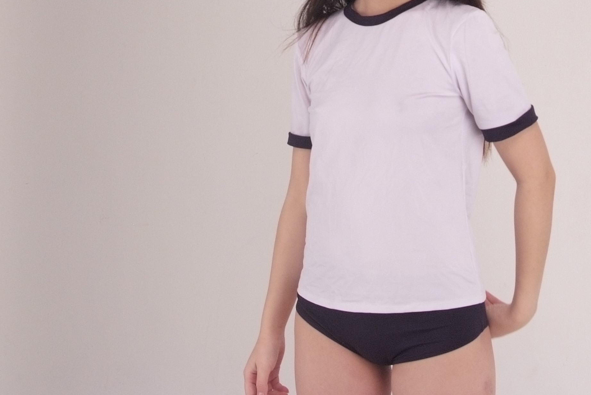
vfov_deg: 14.8
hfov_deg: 22.6
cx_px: 359
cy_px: -49
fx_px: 1479
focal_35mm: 90
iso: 640
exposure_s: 1/160
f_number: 5.6
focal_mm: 26
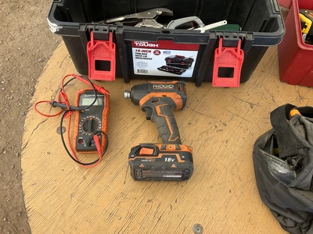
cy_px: 117
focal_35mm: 29
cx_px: 156
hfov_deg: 61.7
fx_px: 262
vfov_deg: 48.2
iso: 50
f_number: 1.8
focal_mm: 3
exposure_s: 1/122
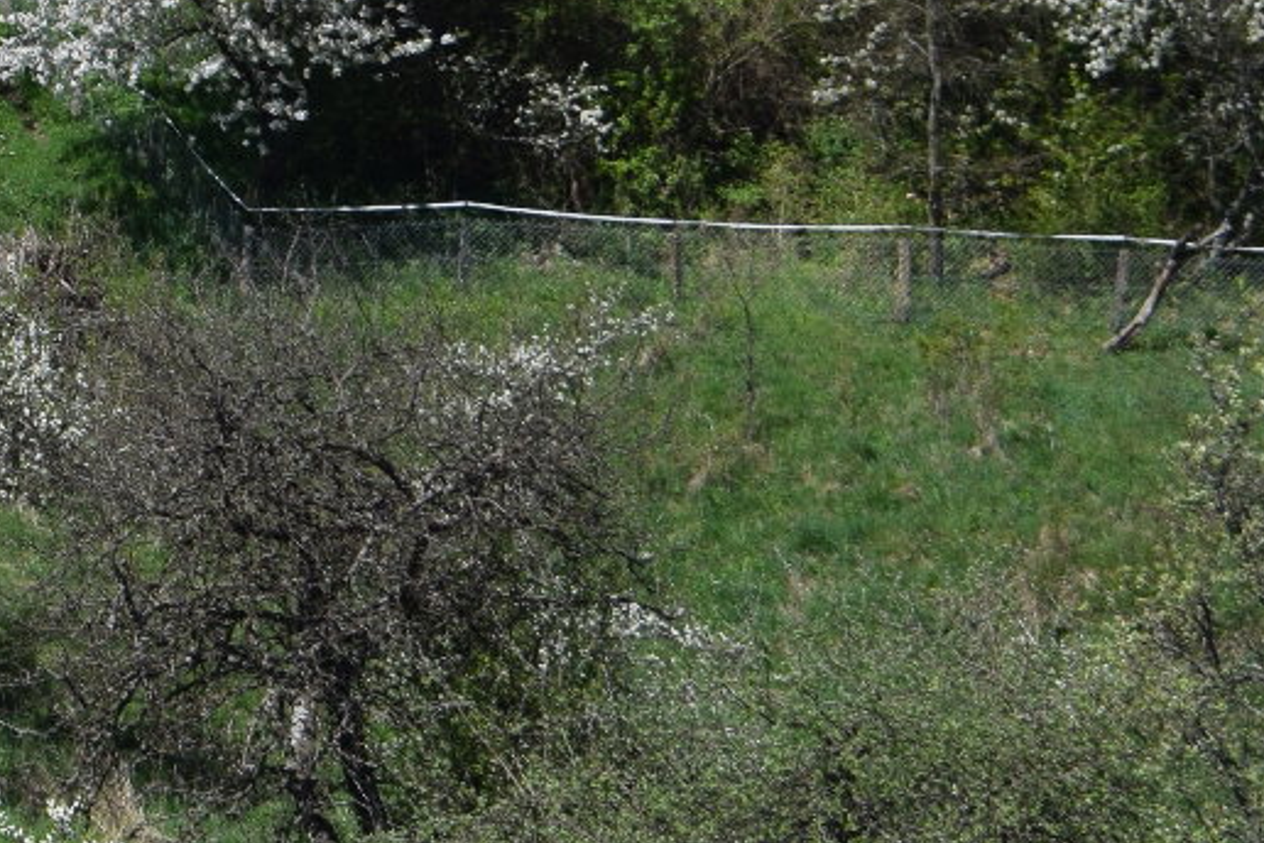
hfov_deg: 6.4
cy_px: -423
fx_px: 11233
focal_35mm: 320
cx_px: 421
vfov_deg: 4.3
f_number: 10
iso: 200
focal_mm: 55
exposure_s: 1/400
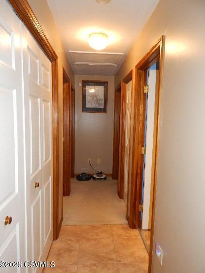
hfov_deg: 58.9
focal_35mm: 23
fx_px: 182
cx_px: 105
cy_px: 134
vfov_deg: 73.9
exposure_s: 1/30
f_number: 3
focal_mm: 4
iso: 200
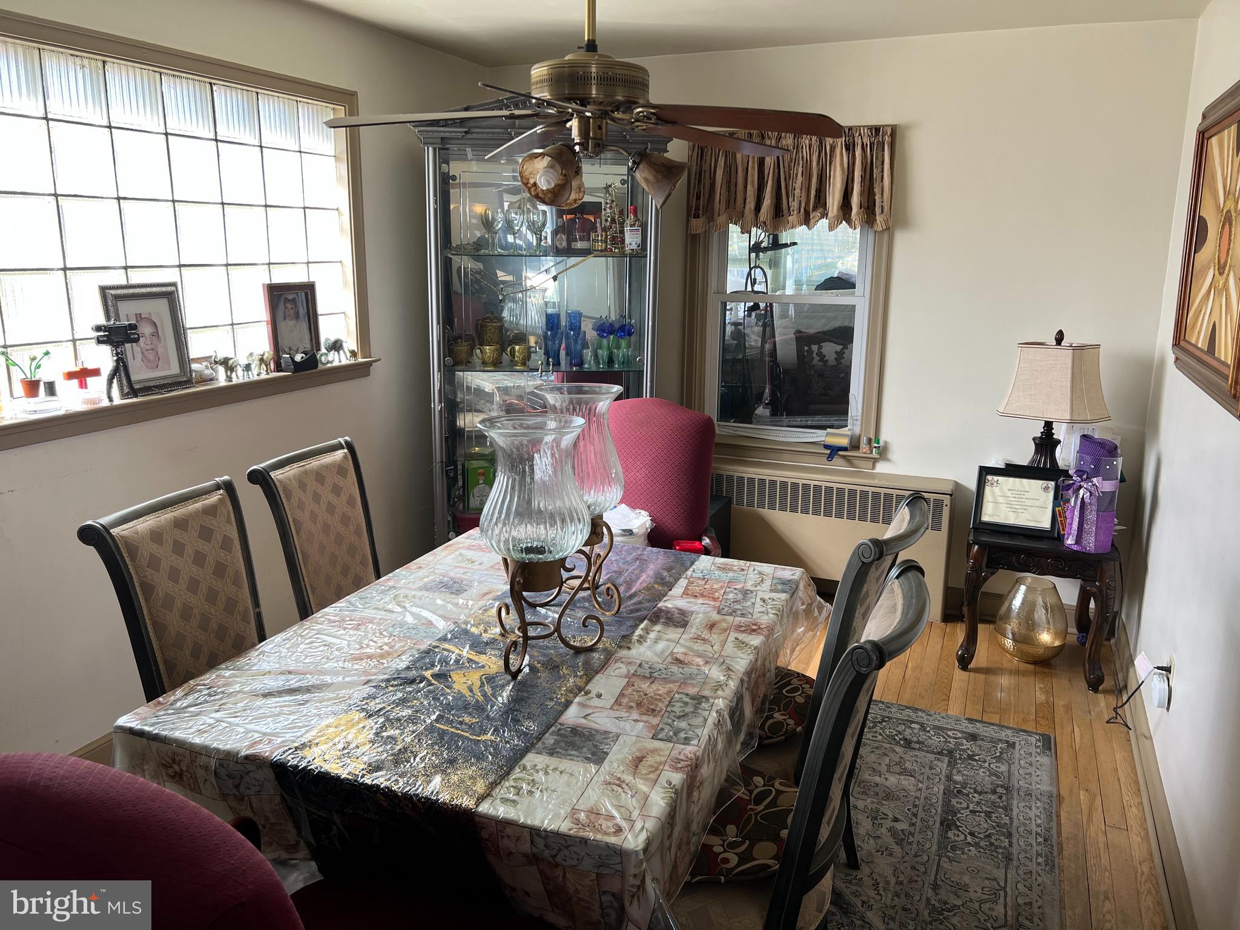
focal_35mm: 26
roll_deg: -1.3
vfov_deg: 53.1
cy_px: 465
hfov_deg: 67.3
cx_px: 620
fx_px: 931
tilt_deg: -12.1
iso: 80
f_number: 1.5
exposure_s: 1/121
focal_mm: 5.7
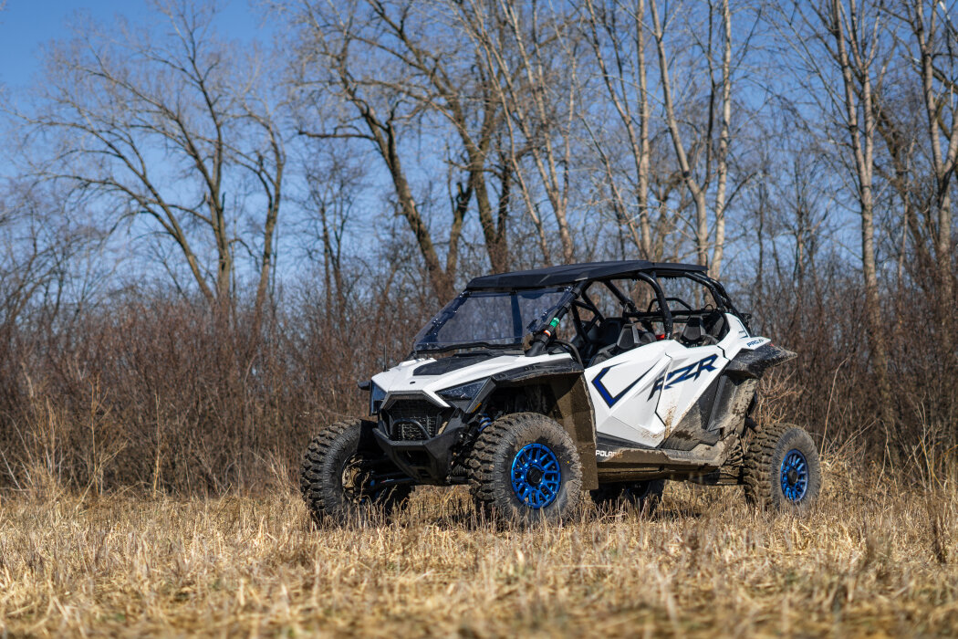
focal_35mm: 75
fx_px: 1996
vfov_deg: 18.2
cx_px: 479
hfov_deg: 27.0
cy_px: 320
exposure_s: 1/4000
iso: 100
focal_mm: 50
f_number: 2
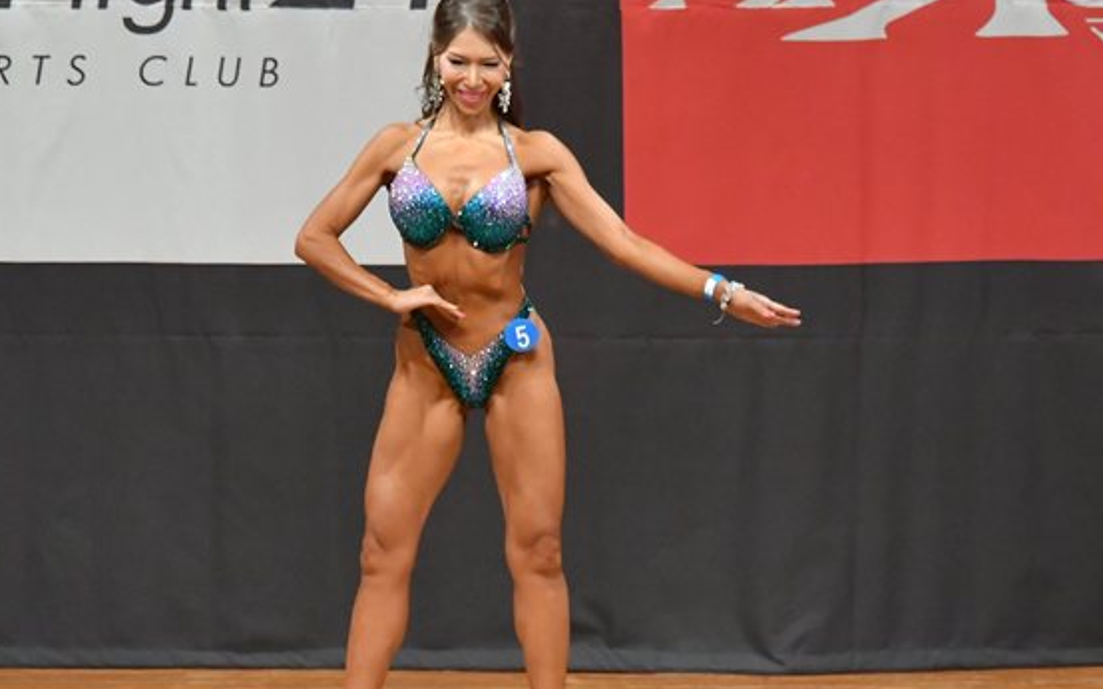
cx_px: 473
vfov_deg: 3.4
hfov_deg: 5.5
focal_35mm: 385
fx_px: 11571
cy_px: 476
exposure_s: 1/400
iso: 8000
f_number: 5.6
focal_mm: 180
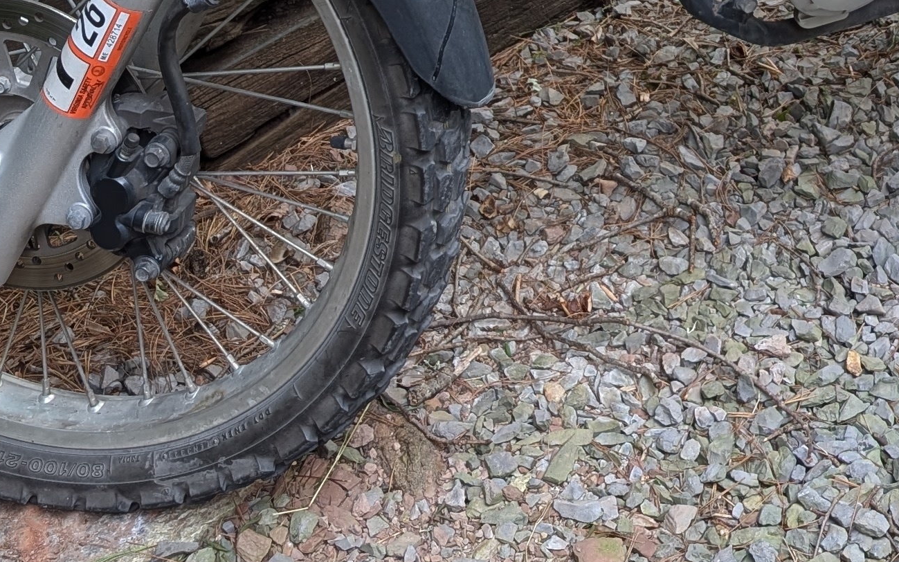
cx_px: 782
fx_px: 1960
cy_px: -377
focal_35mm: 80
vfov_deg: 14.7
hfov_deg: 25.2
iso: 19
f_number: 1.68
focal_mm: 6.9
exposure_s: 1/62.6
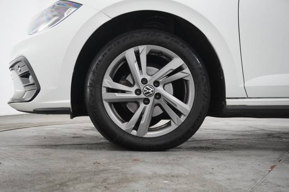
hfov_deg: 49.6
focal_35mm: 39
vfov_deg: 34.2
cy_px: 96
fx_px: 313
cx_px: 144
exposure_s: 1/200
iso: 3200
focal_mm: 26
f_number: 4.5
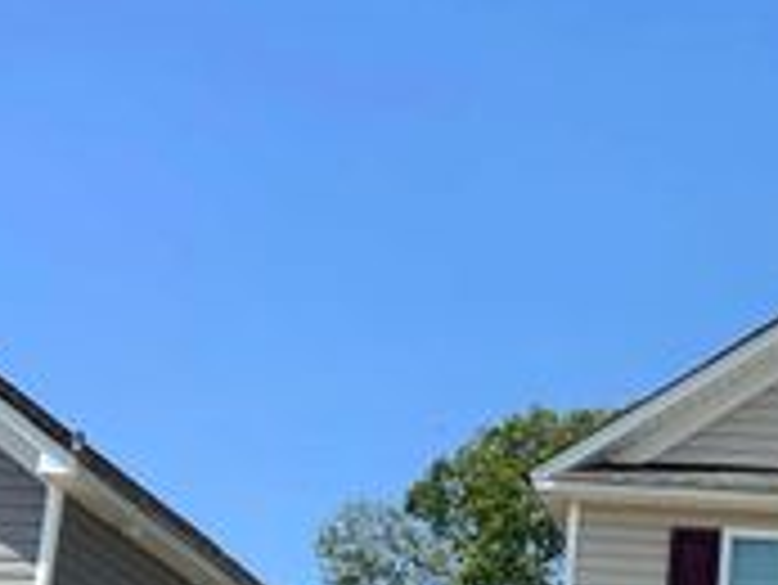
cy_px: 749
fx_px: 1687
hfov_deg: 22.9
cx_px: 1030
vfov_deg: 18.4
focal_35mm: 75
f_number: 1.5
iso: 50
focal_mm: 5.7
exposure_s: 1/6579
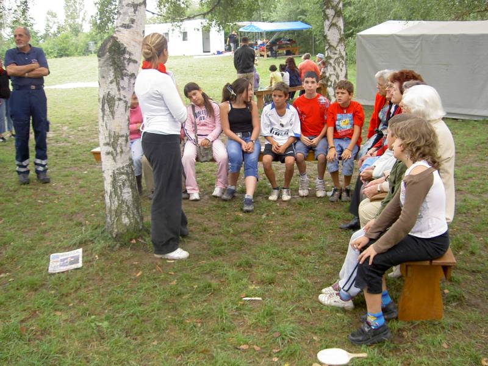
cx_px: 244
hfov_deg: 47.9
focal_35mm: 39
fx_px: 550
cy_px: 183
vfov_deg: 36.8
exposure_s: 1/60
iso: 100
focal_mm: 8
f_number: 2.8
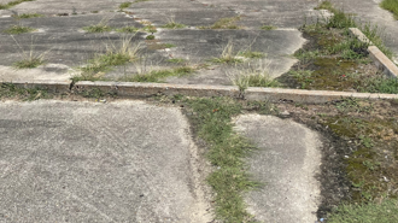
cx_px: 200
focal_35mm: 44
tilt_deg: -8.0
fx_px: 464
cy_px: -7
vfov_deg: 25.5
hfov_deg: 46.4
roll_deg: +1.4
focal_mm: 5.1
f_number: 1.6
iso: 50
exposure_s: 1/6579
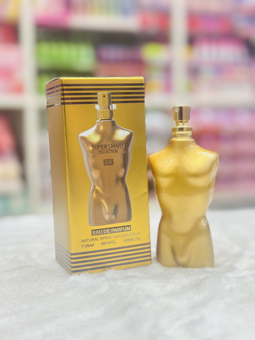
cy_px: 170
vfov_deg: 39.7
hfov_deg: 30.3
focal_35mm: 48
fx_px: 471
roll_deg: +0.5
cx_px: 128
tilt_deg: -5.0
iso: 80
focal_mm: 6.86
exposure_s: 1/100
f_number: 1.78
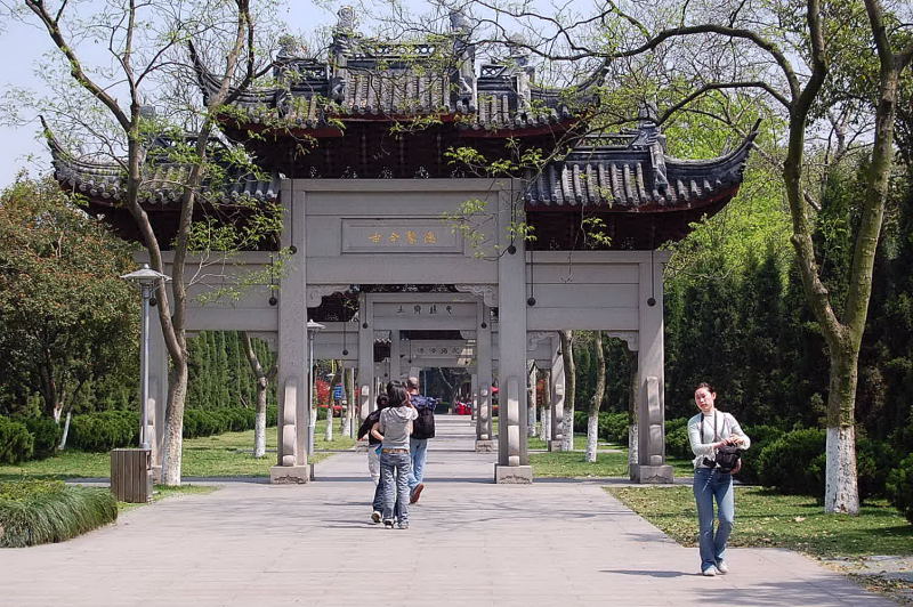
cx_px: 456
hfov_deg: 24.6
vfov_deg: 16.5
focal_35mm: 82
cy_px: 304
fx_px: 2091
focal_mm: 55
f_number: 8
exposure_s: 1/250
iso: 200
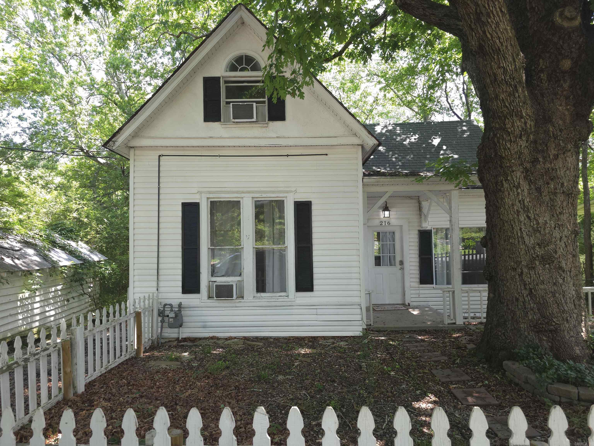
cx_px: 297
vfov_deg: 58.9
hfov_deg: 73.9
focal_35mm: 23
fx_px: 395
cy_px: 223
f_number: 1.7
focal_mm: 6.3
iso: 32
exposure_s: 1/60
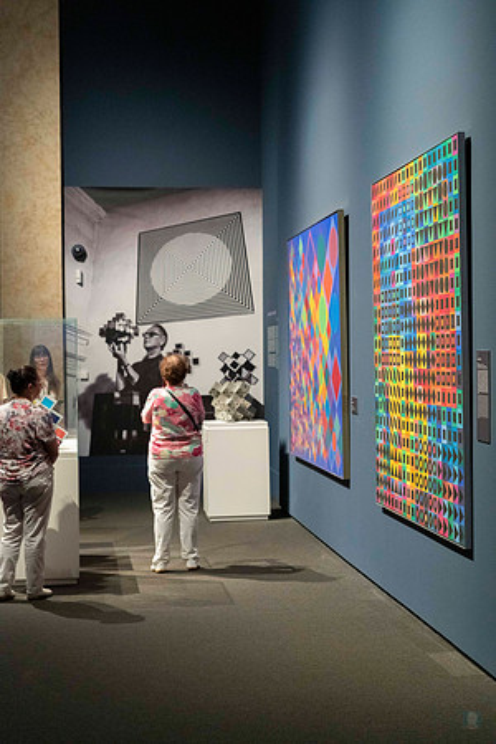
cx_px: 248
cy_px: 372
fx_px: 1281
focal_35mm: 62
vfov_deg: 32.4
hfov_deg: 21.9
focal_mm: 62
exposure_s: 1/125
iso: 4500
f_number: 3.5
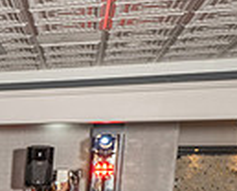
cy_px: 295
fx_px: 711
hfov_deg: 15.0
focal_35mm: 101
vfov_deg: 14.2
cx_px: -250
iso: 800
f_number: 7.1
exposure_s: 1/200
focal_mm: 24
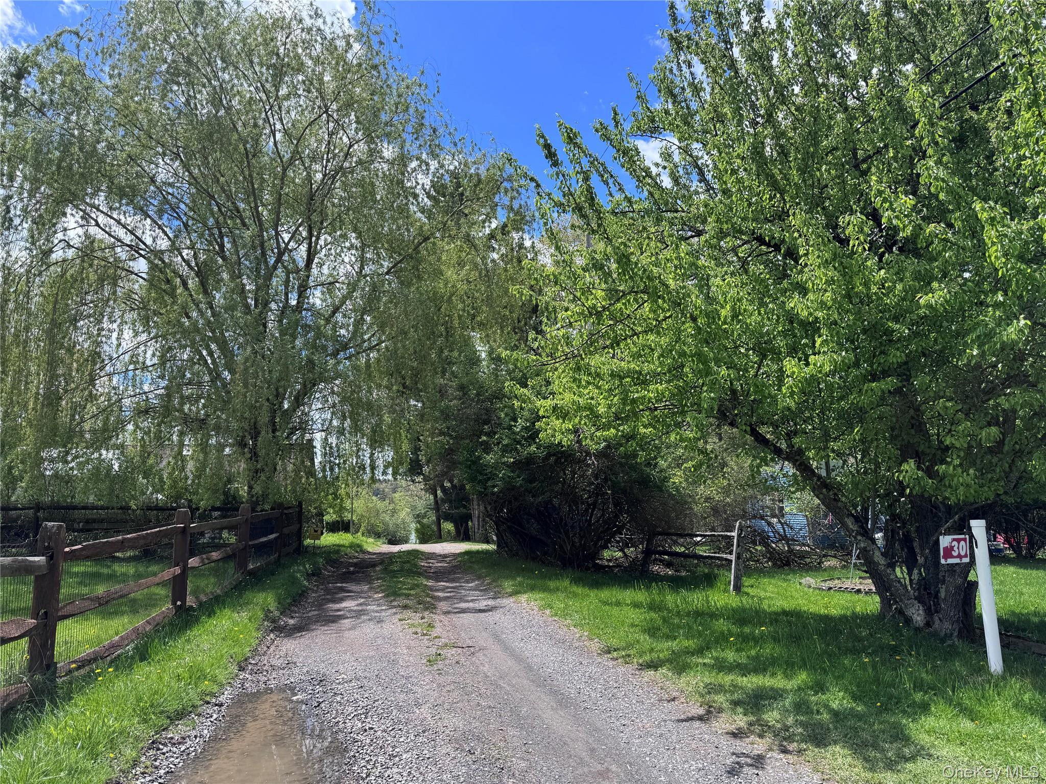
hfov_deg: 71.6
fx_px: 725
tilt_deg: +8.8
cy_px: 392
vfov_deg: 56.8
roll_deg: +0.9
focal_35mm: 24
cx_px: 523
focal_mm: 6.76
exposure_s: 1/3096
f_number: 1.78
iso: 80
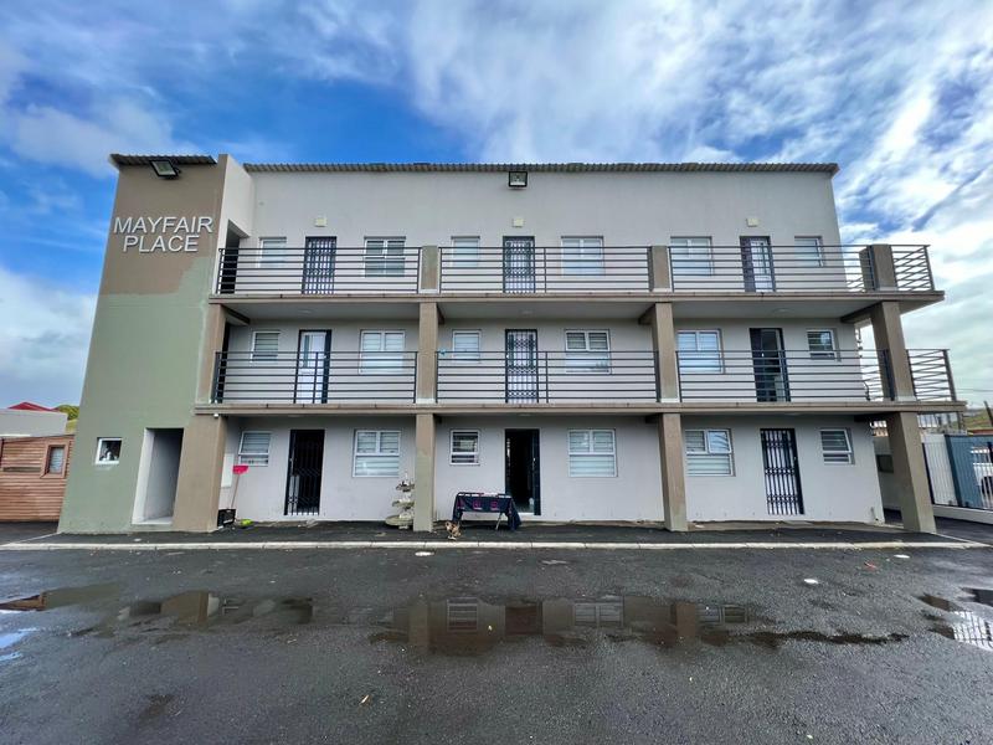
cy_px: 372
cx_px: 496
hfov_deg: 106.2
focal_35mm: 13
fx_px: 373
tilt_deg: +10.5
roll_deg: -0.3
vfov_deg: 89.9
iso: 32
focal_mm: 1.57
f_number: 1.8
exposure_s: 1/490
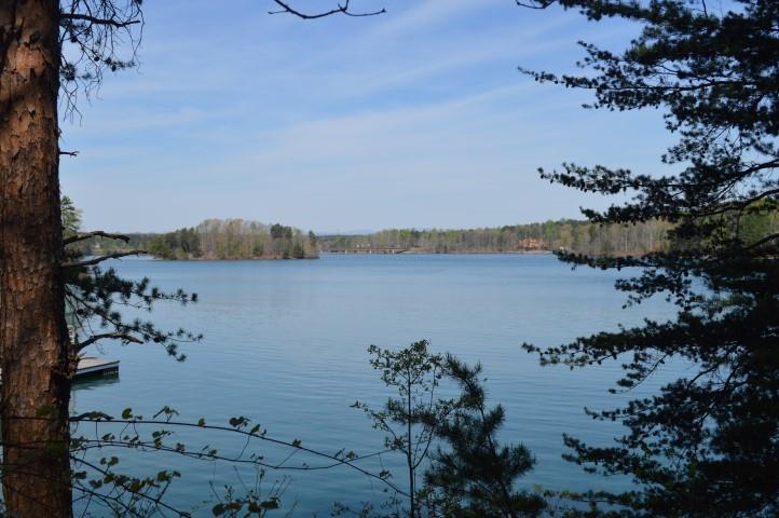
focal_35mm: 39
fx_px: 843
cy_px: 259
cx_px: 390
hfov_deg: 49.6
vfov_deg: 34.1
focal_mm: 26
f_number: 8
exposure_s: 1/250
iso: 100
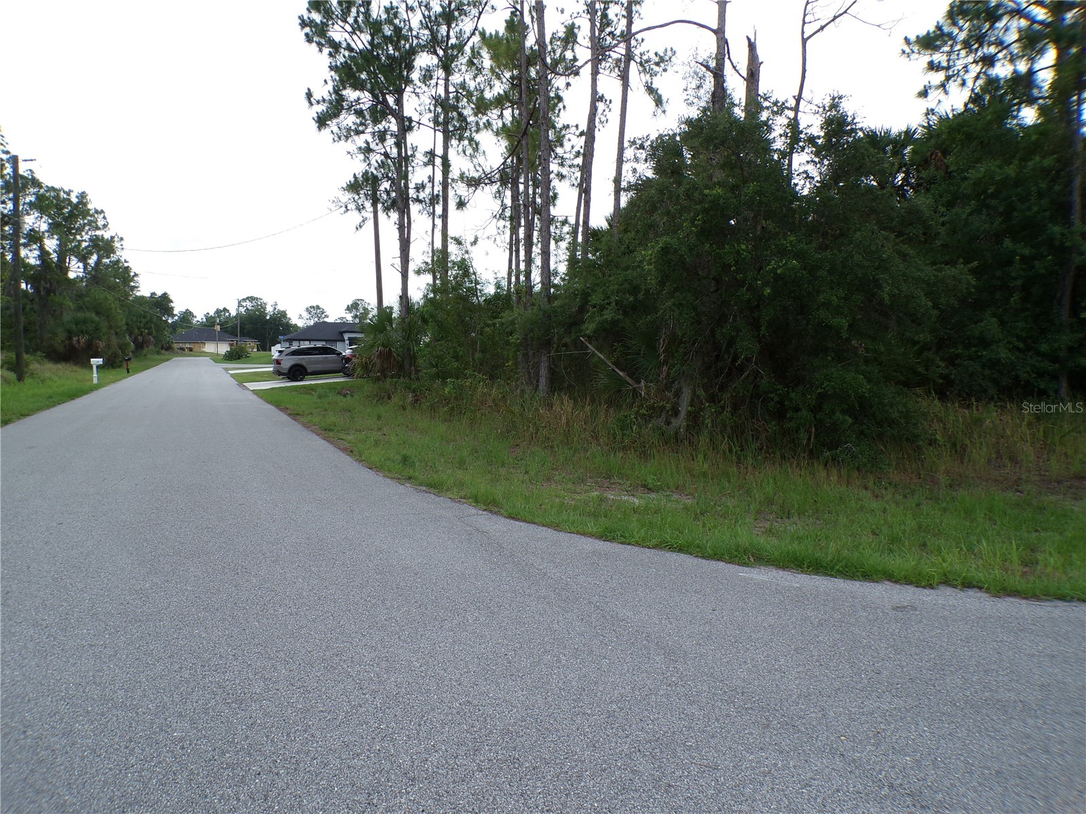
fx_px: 753
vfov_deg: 56.8
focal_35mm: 24
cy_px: 407
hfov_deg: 71.6
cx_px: 543
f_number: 4.4
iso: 100
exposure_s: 1/280
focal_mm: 4.3
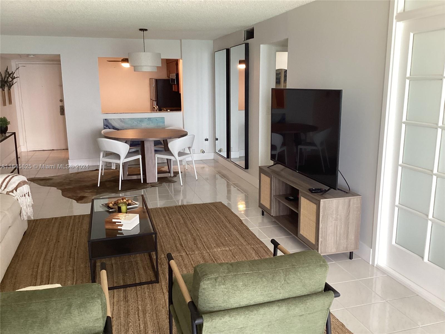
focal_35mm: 31
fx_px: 399
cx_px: 222
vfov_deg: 45.4
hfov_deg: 58.4
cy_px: 167
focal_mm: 3.3
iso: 125
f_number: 2.4
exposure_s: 1/60
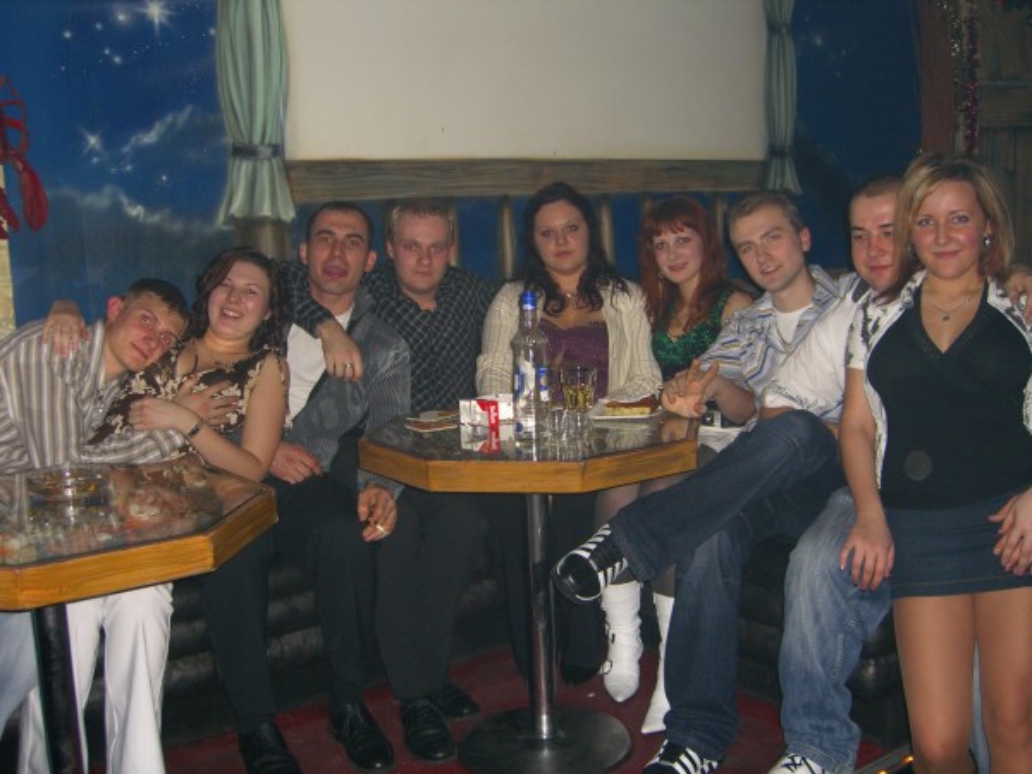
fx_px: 1133
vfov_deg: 37.7
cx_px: 516
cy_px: 387
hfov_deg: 49.0
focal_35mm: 38
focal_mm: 7.9
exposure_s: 1/60
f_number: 2.8
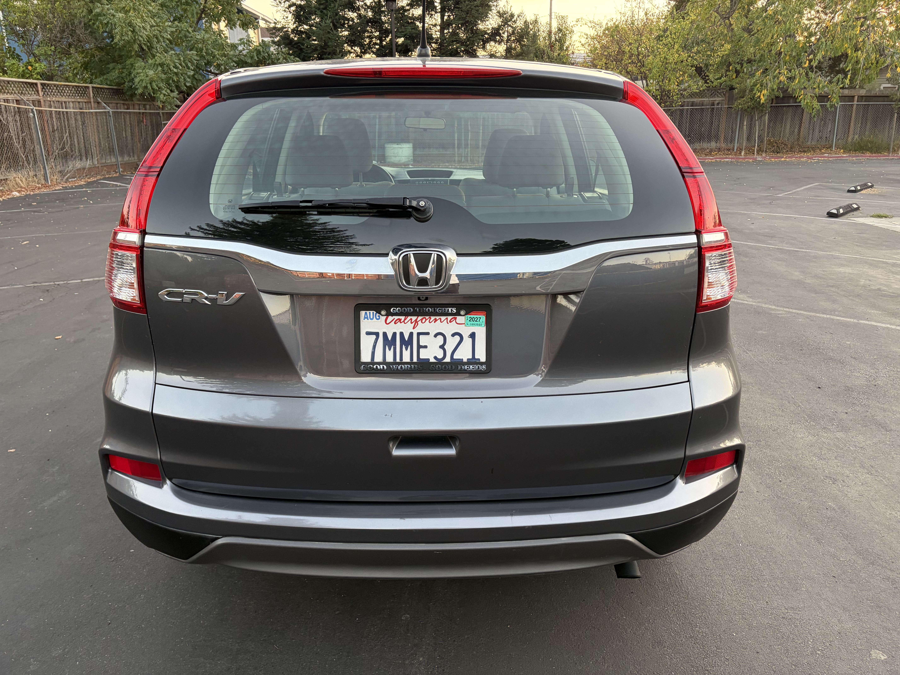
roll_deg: +1.0
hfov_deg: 67.3
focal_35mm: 26
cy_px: 338
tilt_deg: -16.9
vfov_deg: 53.1
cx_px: 450
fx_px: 676
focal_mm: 5.96
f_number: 1.6
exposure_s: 1/77
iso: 125
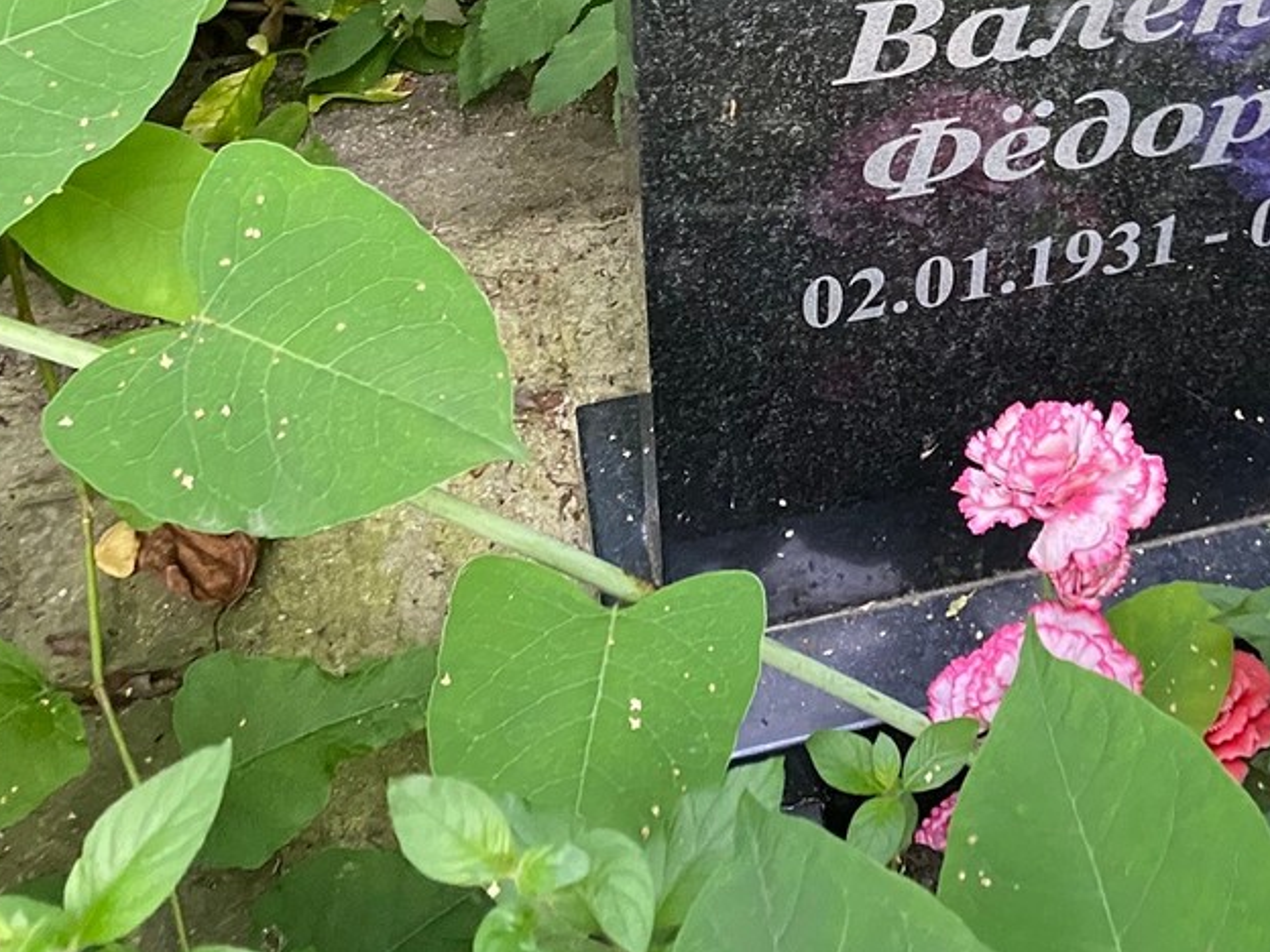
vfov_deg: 23.0
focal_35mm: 60
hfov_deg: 29.5
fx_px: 2201
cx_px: 1337
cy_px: -92
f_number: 1.8
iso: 320
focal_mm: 4.25
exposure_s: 1/60
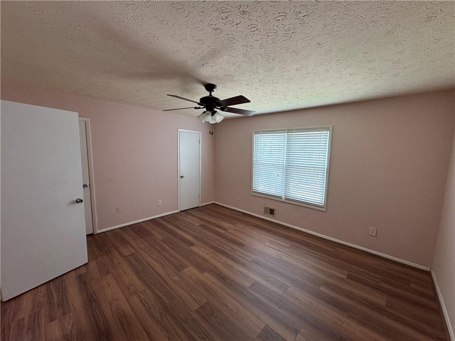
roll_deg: -1.0
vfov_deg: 85.7
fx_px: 184
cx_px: 228
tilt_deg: -7.8
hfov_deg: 102.1
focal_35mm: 14
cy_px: 170
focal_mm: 2.22
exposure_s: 1/120
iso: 200
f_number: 2.2
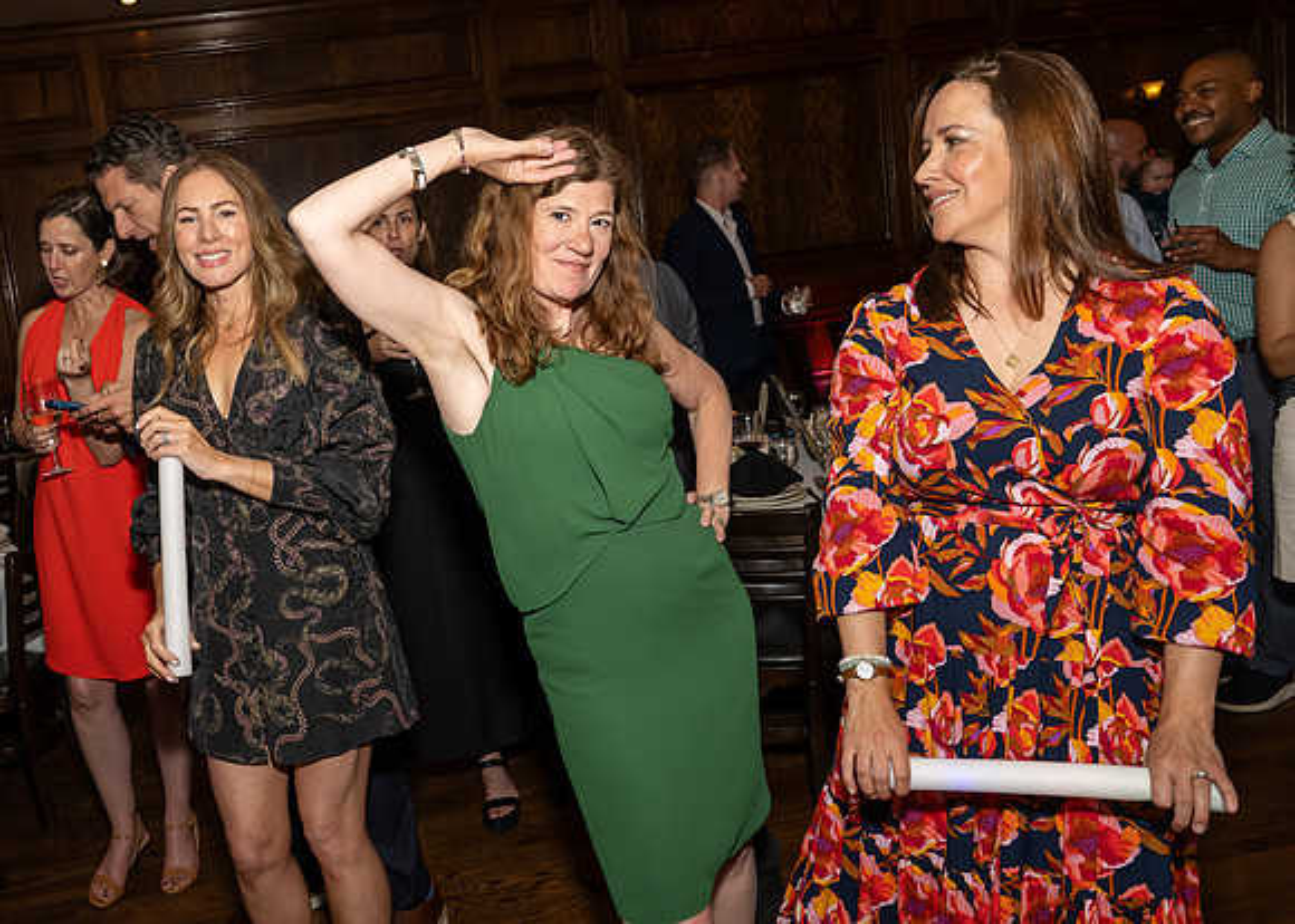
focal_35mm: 34
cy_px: 441
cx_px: 422
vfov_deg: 41.0
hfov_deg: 54.1
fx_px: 1236
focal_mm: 25.5
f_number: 8
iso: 640
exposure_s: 1/250
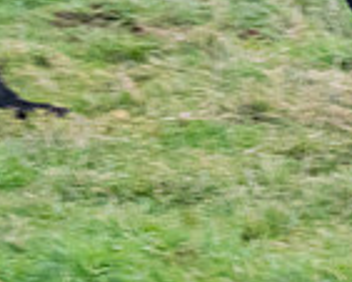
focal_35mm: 506
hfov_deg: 3.8
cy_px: -232
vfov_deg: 3.0
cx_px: 275
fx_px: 5275
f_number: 4
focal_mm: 70
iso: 1250
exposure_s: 1/500
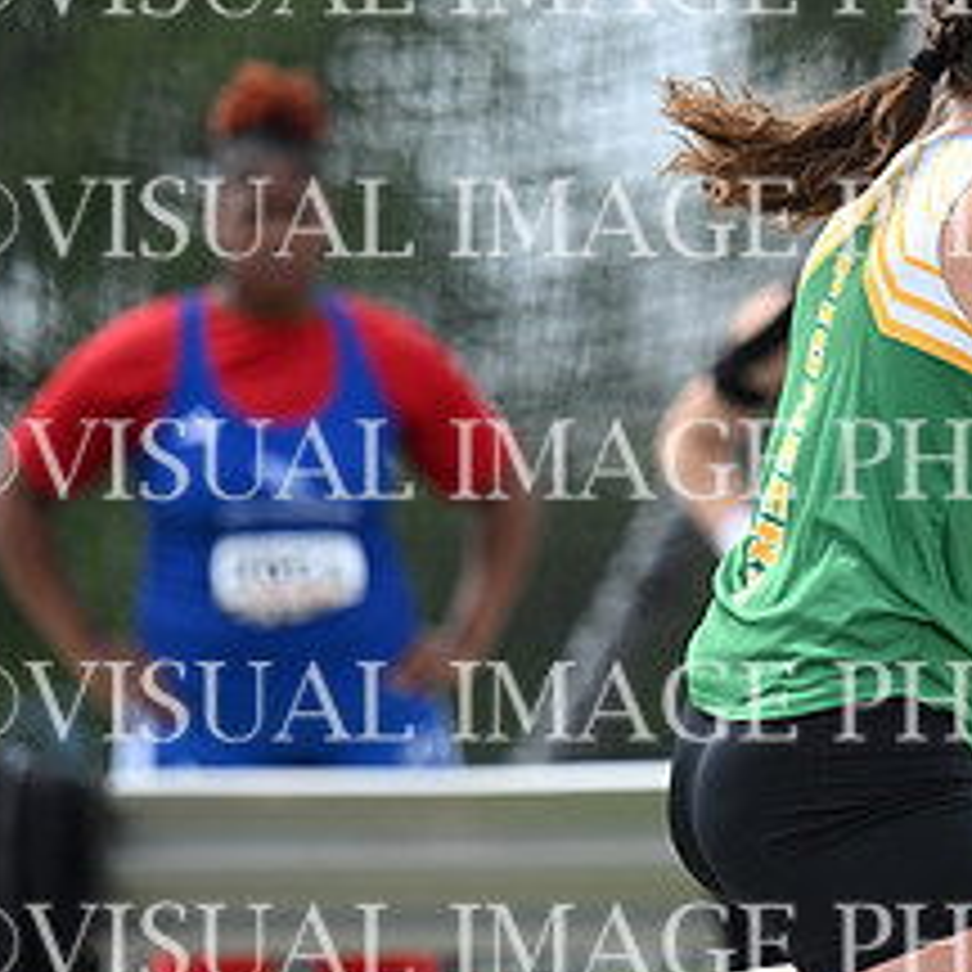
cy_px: 580
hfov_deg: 1.9
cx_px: 803
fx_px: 29004
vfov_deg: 1.9
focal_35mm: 913
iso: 500
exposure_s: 1/2500
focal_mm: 400
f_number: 4.5
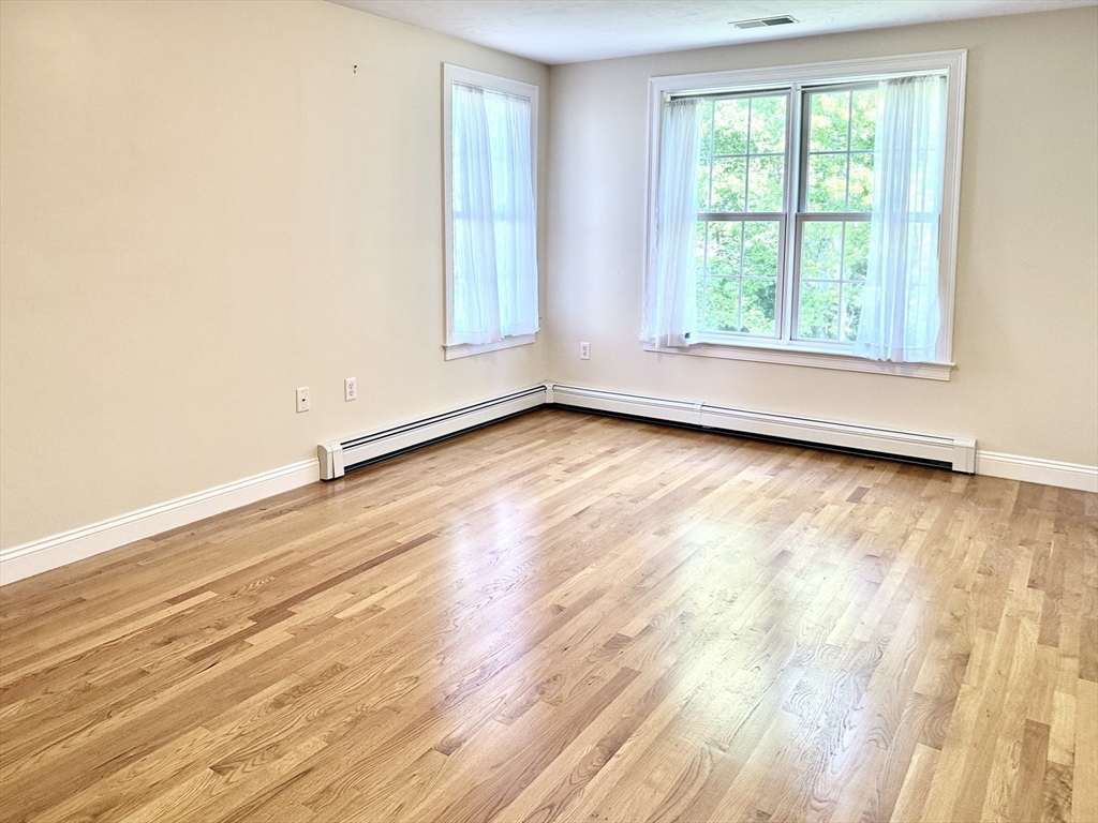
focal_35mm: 24
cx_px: 549
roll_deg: +0.0
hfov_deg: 71.6
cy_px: 412
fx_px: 761
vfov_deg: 56.8
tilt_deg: -13.6
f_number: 1.78
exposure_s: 1/120
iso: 160
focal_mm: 6.76
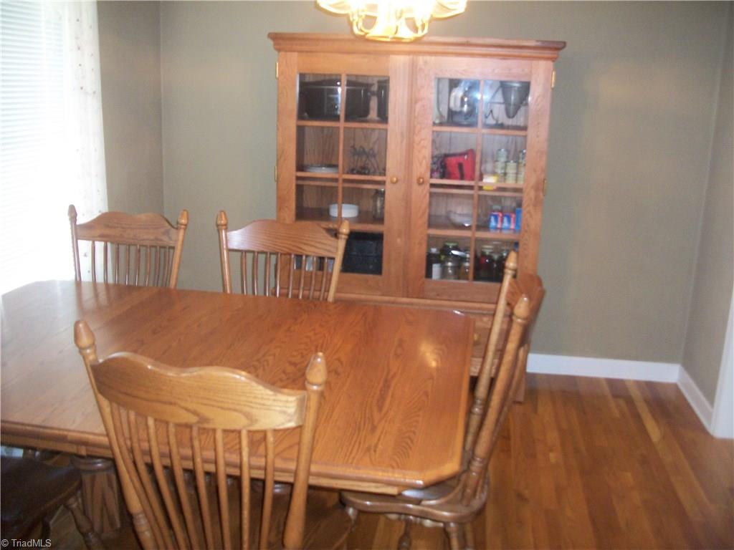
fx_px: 679
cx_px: 367
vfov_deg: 44.2
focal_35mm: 32
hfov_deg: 56.8
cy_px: 275
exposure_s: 1/30
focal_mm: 5.7
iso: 250
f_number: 2.9
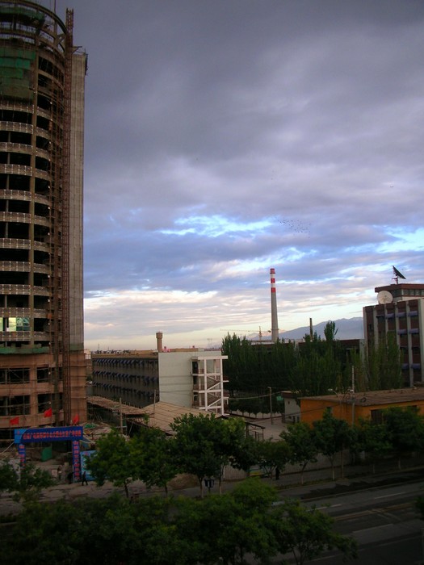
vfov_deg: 52.6
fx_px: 572
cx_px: 212
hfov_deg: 40.7
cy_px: 282
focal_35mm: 35
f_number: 3
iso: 50
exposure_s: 1/118
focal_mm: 5.8
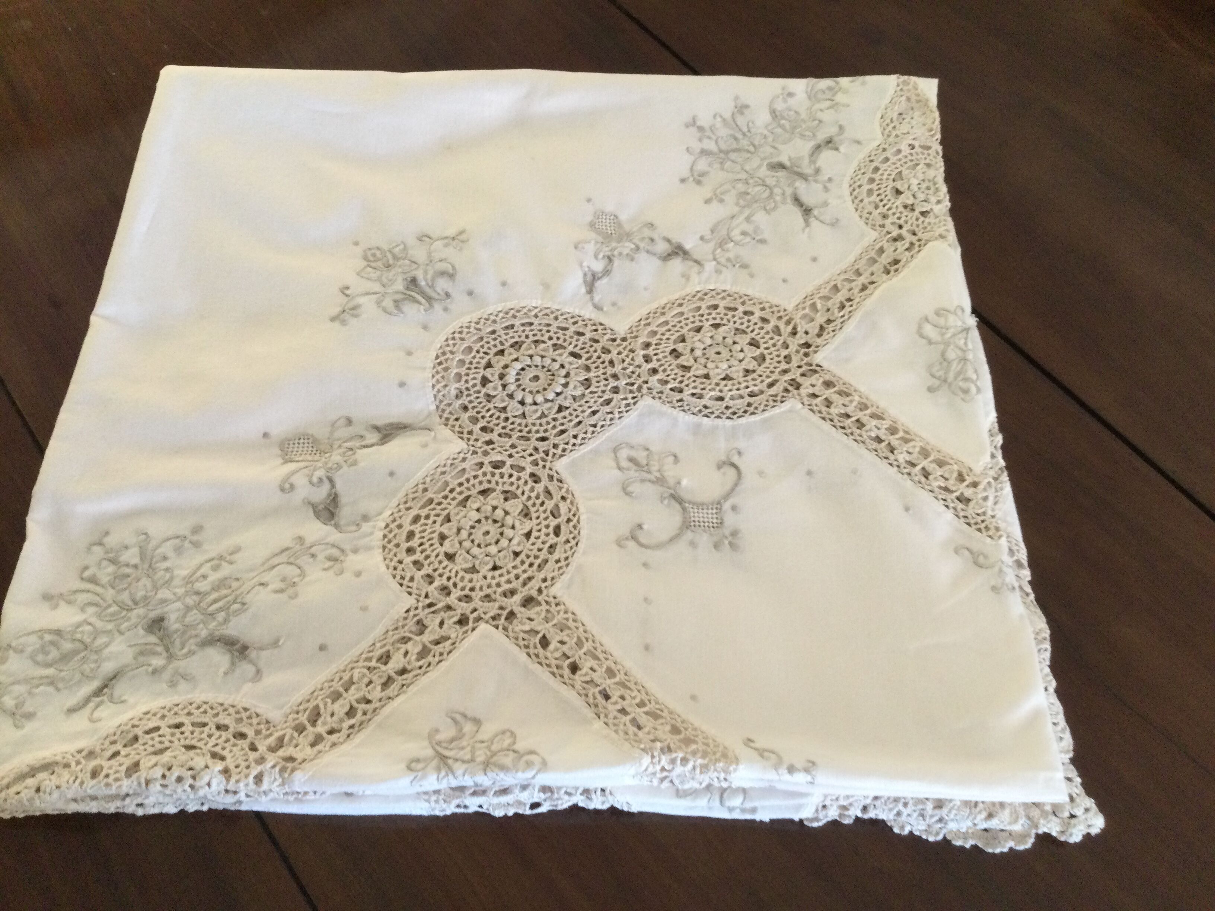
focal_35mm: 31
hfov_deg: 58.4
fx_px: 1088
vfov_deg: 45.4
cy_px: 456
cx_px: 608
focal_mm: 3.3
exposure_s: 1/33
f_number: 2.4
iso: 100
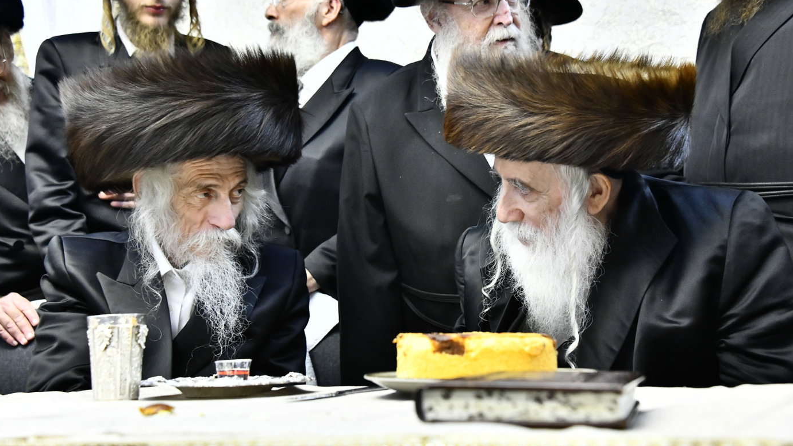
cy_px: 184
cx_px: 396
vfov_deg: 23.5
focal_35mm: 51
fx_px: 1072
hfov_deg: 40.6
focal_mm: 48
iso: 4000
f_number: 5.6
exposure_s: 1/160
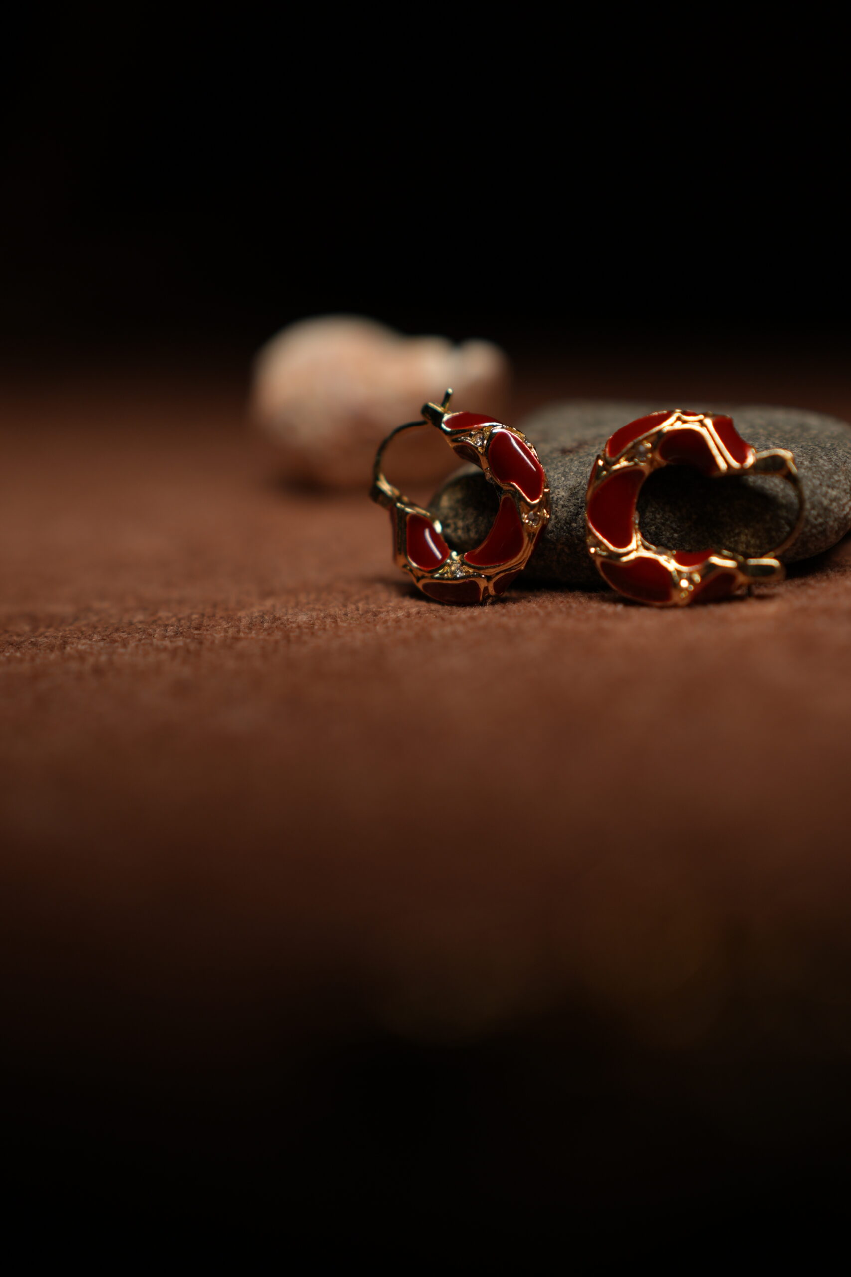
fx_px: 1843
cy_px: 638
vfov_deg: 38.2
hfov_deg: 26.0
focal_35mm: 52
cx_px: 426
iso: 160
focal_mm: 35
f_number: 2.2
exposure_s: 1/100
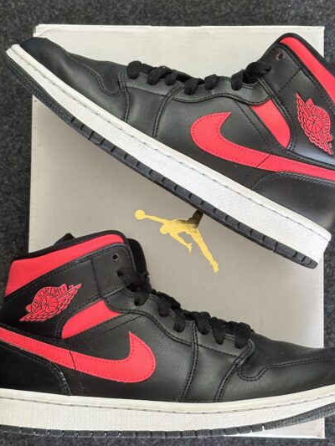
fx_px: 929
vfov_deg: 27.0
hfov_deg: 20.4
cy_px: 222
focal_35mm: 72
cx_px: 182
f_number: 1.78
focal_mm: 6.86
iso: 160
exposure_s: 1/50
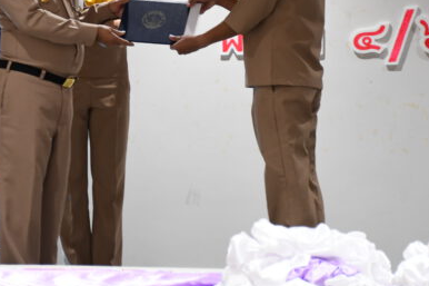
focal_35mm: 209
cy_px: 31
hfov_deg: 9.8
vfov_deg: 6.6
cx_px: 126
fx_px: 2489
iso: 1600
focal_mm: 70
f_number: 5
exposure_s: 1/50
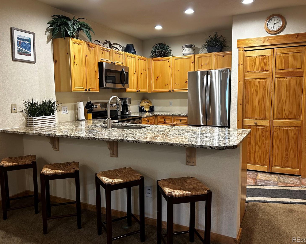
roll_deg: +1.3
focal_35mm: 28
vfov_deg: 51.5
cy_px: 118
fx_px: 254
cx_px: 158
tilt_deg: -5.1
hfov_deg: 62.2
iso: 160
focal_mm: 5.7
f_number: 1.5
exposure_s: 1/60
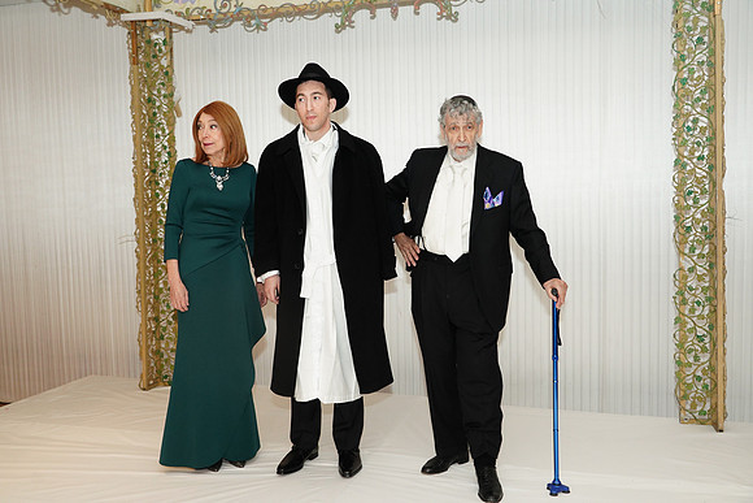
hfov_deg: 58.7
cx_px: 376
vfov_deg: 41.1
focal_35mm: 32
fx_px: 669
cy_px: 252
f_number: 5
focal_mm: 32
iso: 2000
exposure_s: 1/80
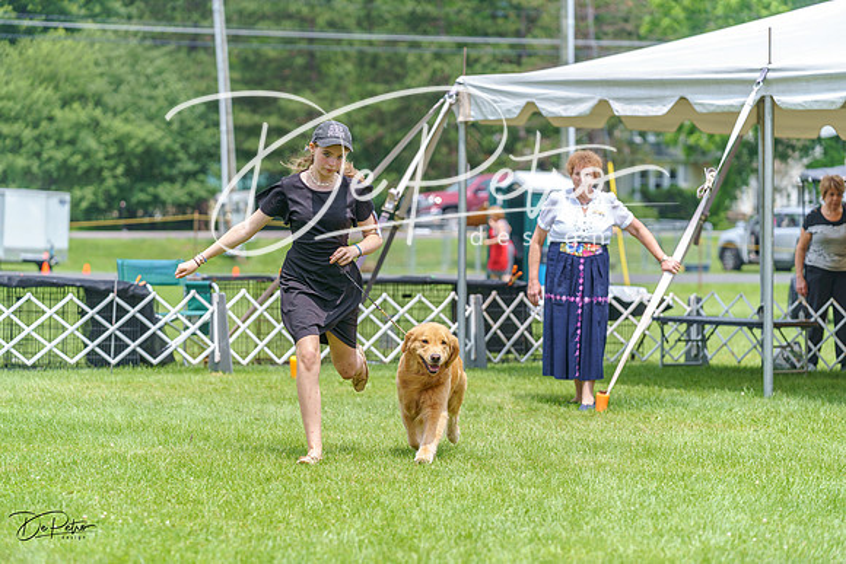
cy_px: 282
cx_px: 423
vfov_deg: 10.8
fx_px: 2985
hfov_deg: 16.1
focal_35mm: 127
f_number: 3.5
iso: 160
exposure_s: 1/1250
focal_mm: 127
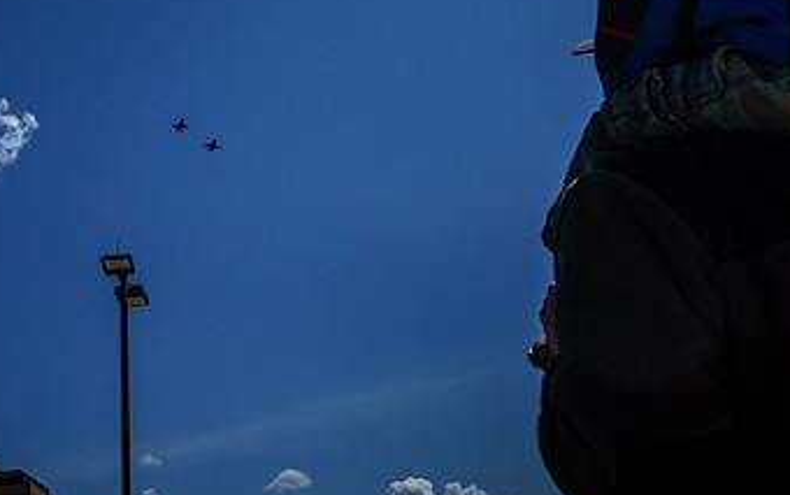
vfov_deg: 27.6
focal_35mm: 45
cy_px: 53
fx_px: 969
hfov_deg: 43.2
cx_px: 214
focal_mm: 24
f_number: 6.3
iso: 800
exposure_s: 1/8000
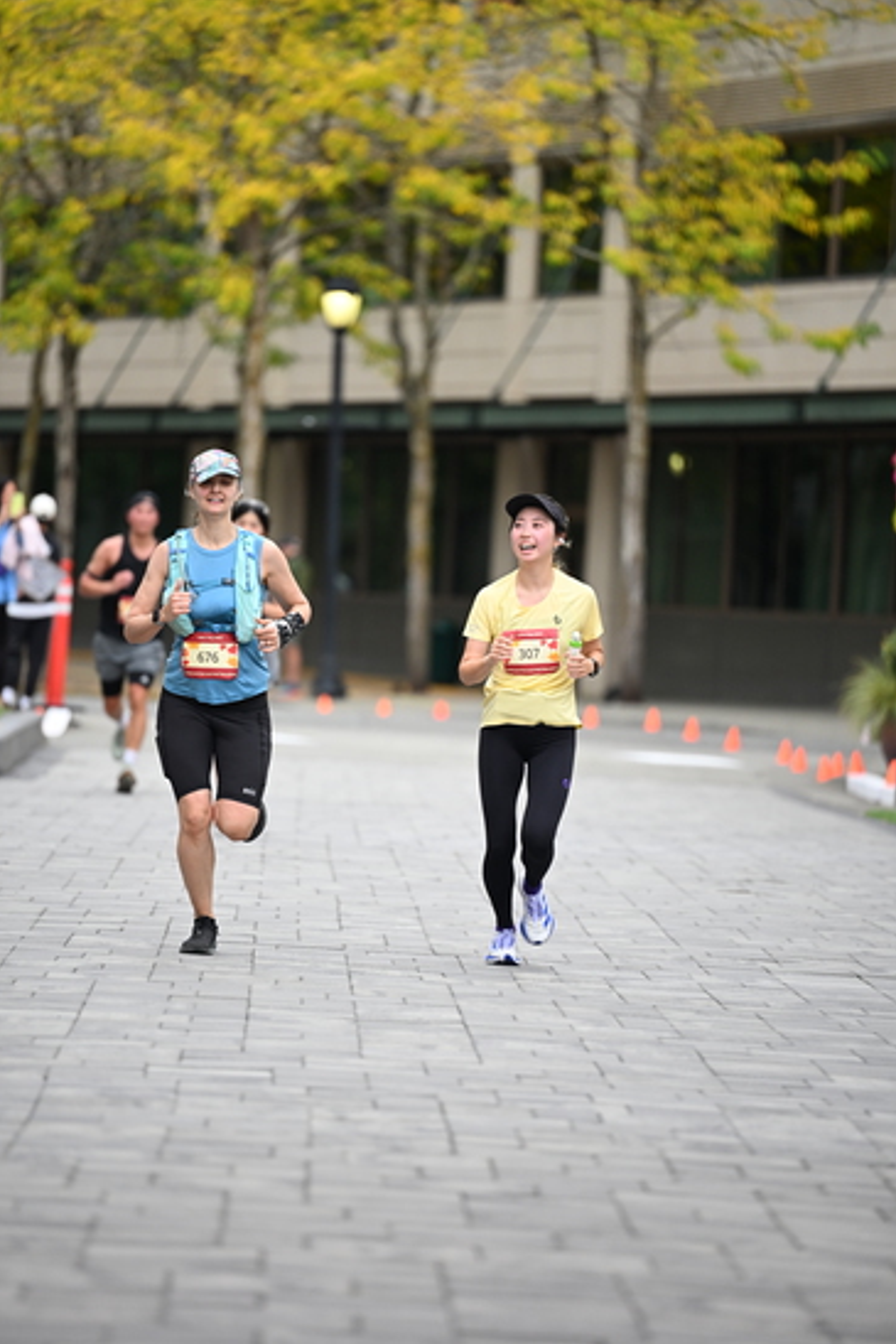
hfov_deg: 7.4
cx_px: 448
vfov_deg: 11.1
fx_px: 6939
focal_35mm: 186
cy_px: 671
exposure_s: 1/2000
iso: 640
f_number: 2.8
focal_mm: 185
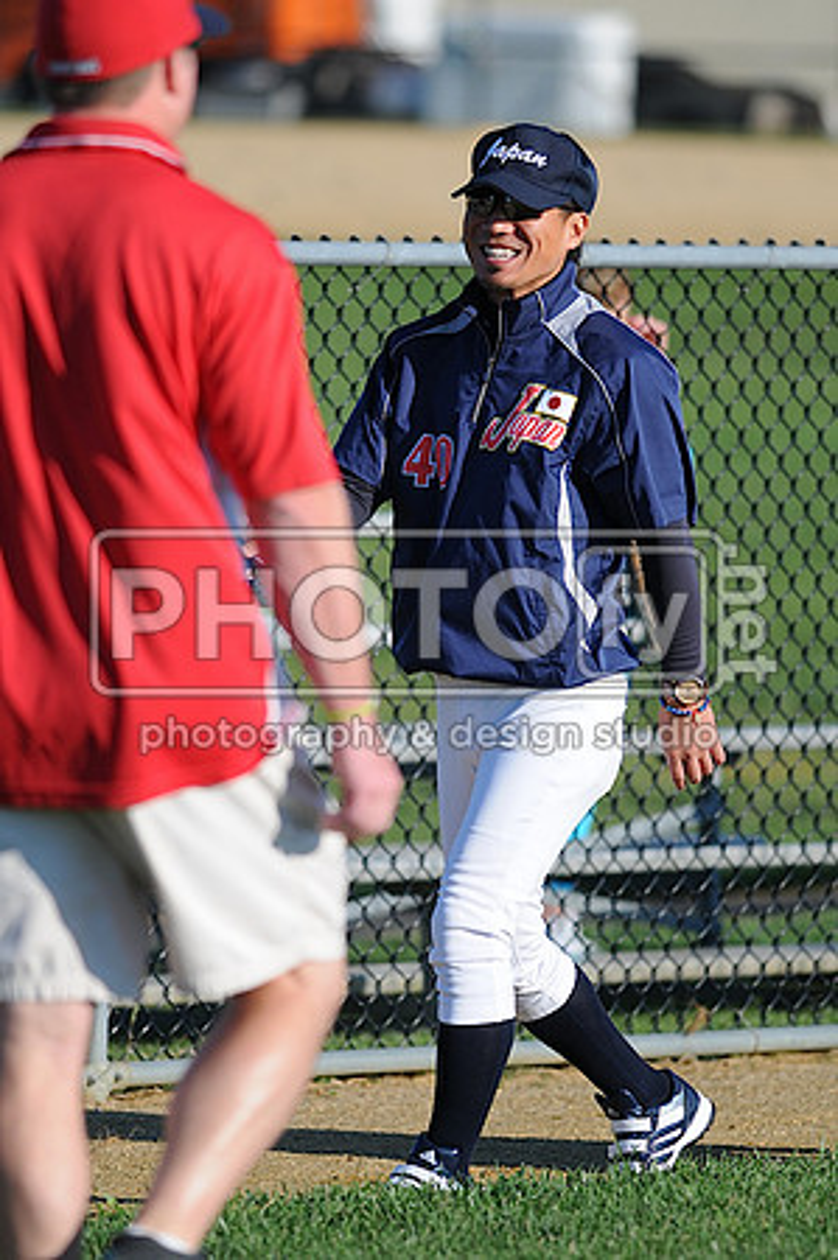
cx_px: 419
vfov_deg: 4.6
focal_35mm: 450
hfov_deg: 3.0
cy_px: 630
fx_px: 15748
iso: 200
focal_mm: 300
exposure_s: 1/1600
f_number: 4
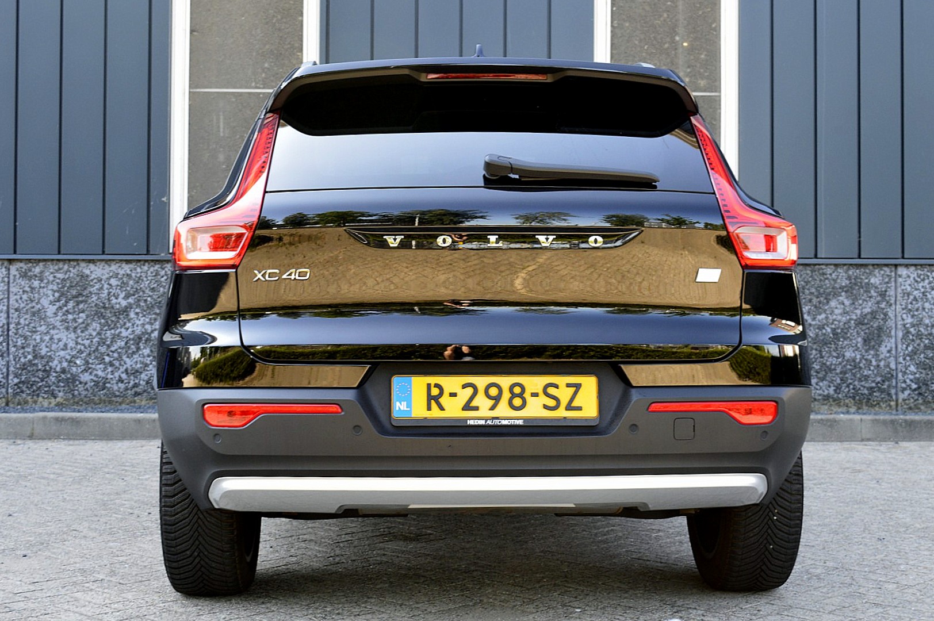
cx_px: 467
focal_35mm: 52
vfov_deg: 25.7
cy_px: 310
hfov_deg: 37.9
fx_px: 1361
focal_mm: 35
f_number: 8
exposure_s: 1/80
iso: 400
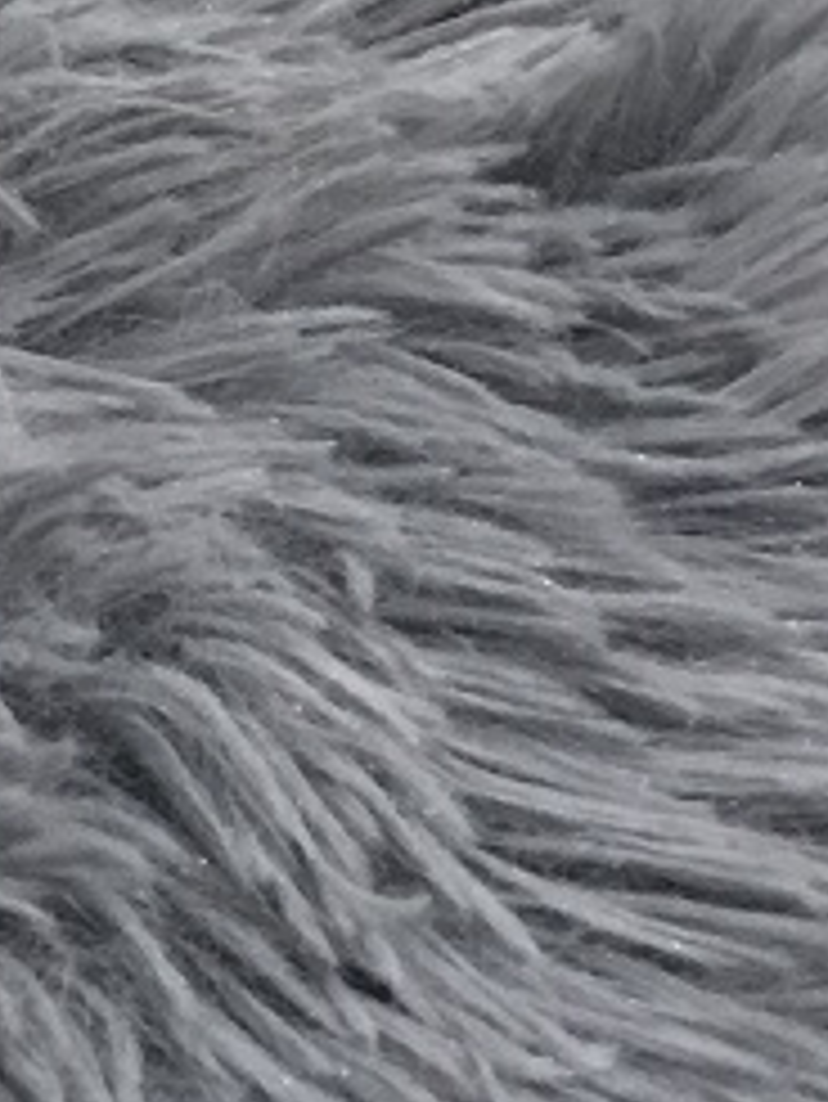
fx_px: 4843
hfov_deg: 8.9
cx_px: -1066
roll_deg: +0.8
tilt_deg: -16.6
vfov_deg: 12.6
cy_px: -292
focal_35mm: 152
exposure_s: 1/33
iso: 125
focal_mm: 3.3
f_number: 2.4
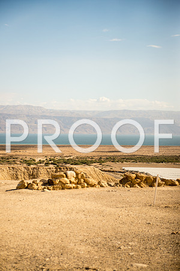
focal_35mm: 70
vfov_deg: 28.8
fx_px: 525
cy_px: 136
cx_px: 90
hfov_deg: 19.5
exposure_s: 1/4000
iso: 200
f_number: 2.8
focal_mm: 70
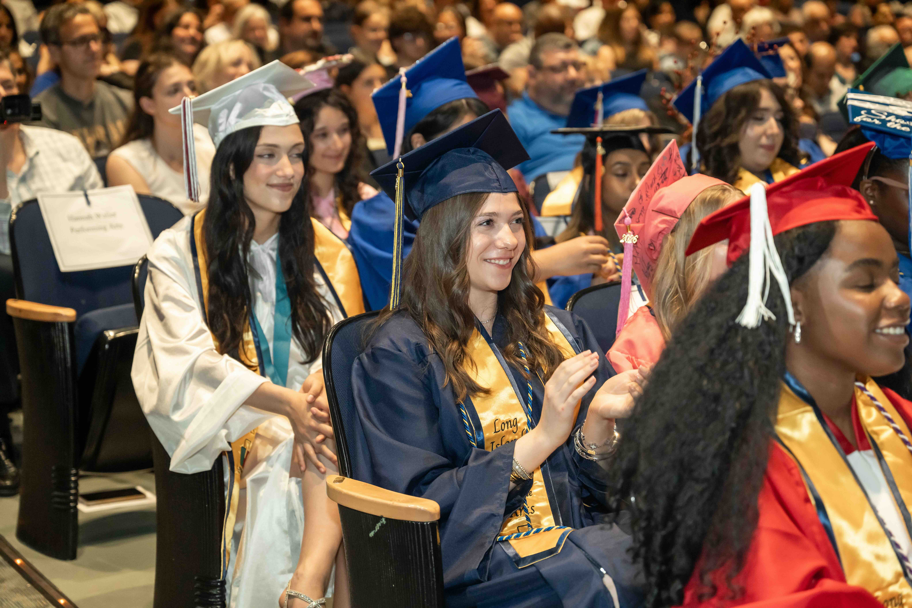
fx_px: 1773
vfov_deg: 19.5
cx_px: 456
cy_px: 304
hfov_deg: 28.8
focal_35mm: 70
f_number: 3.5
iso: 1600
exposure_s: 1/250
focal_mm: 70
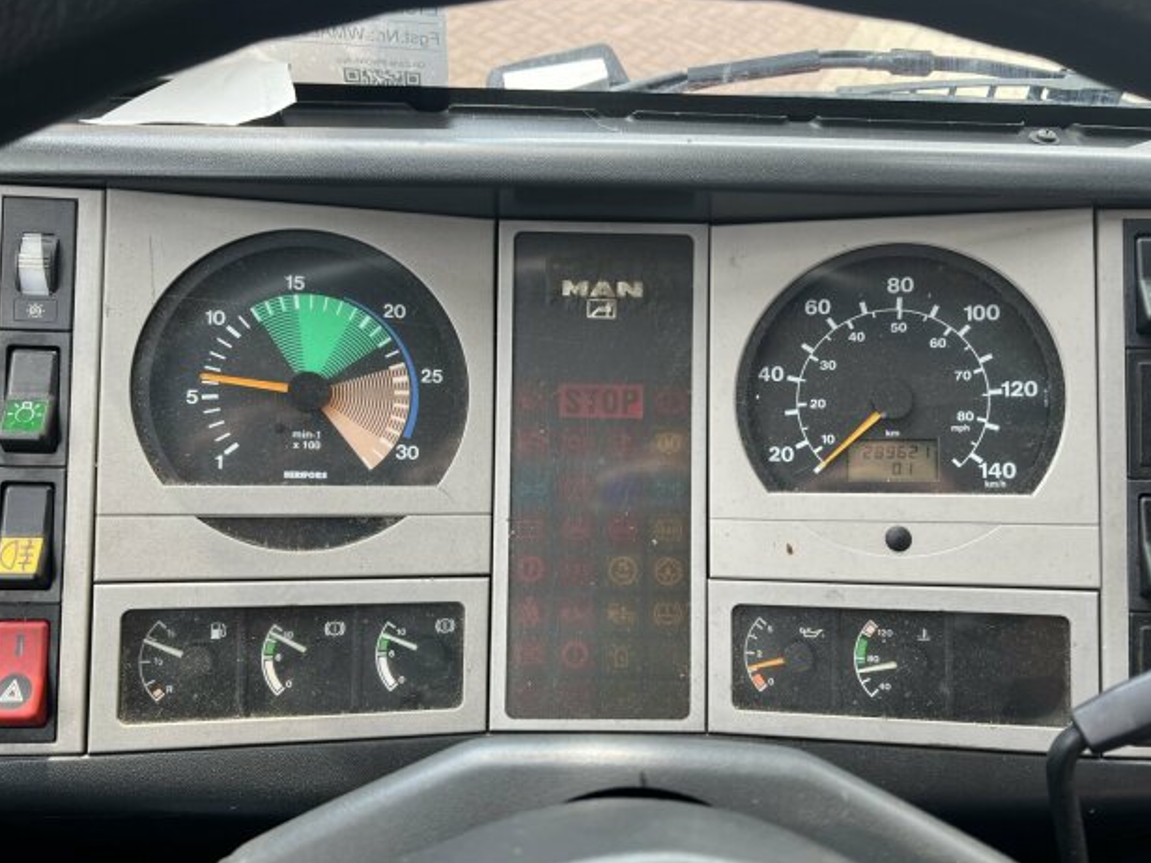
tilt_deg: -45.1
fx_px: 898
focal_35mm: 27
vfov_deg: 51.4
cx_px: 568
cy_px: 437
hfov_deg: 65.3
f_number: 1.5
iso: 50
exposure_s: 1/302
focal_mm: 5.7
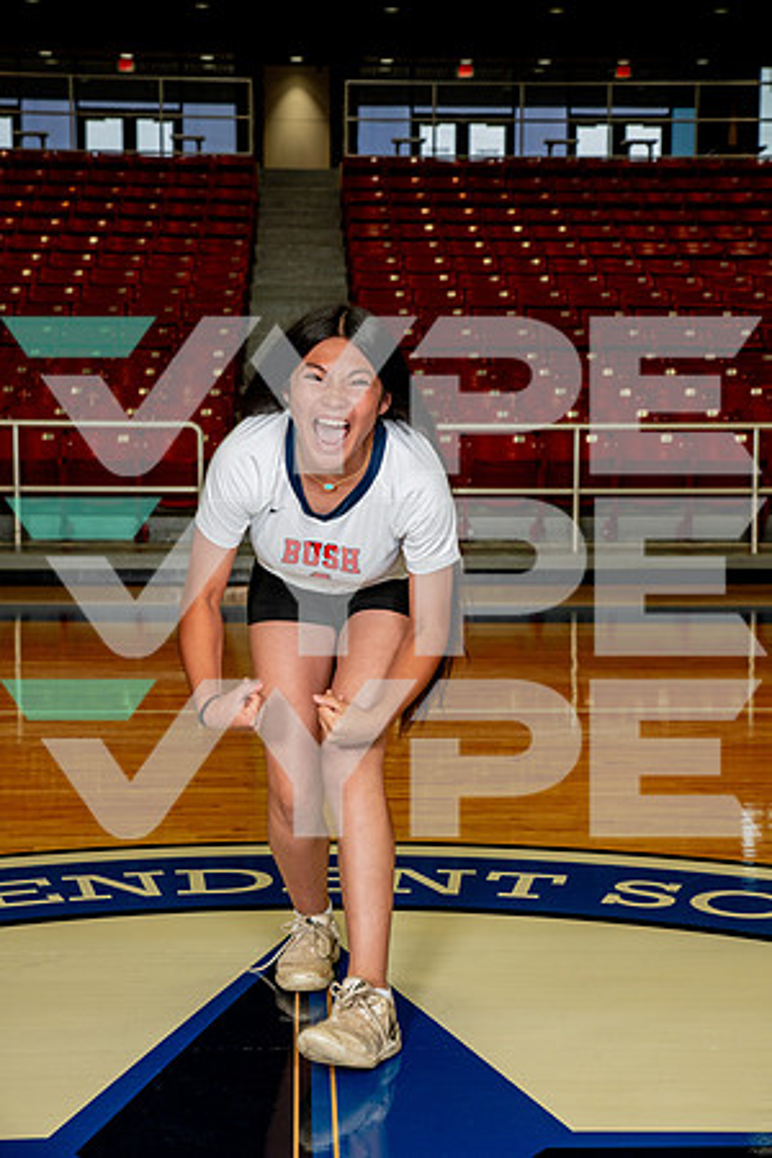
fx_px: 1930
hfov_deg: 22.6
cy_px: 579
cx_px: 386
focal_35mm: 60
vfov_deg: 33.4
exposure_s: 1/200
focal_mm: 60
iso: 800
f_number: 7.1
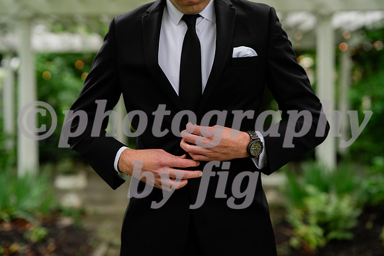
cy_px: 128
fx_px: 533
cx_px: 192
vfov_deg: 27.0
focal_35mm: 50
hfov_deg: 39.6
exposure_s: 1/400
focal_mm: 50
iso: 320
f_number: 2
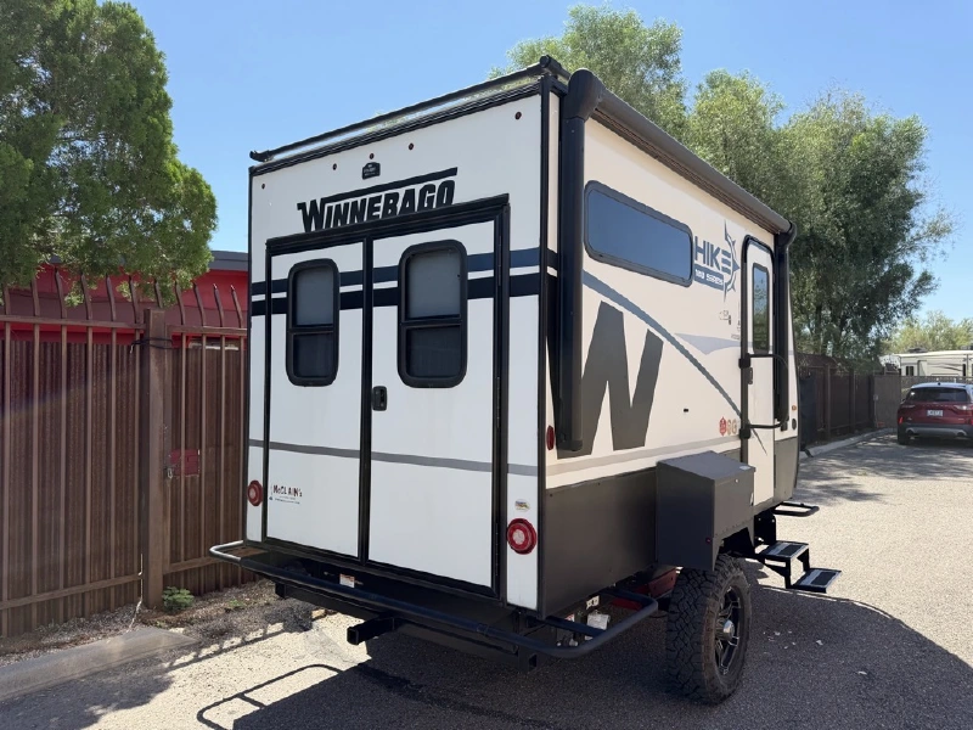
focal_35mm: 24
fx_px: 675
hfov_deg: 71.6
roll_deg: +1.1
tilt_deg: +2.5
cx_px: 486
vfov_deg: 56.8
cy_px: 365
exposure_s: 1/2370
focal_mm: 6.76
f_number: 1.78
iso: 80
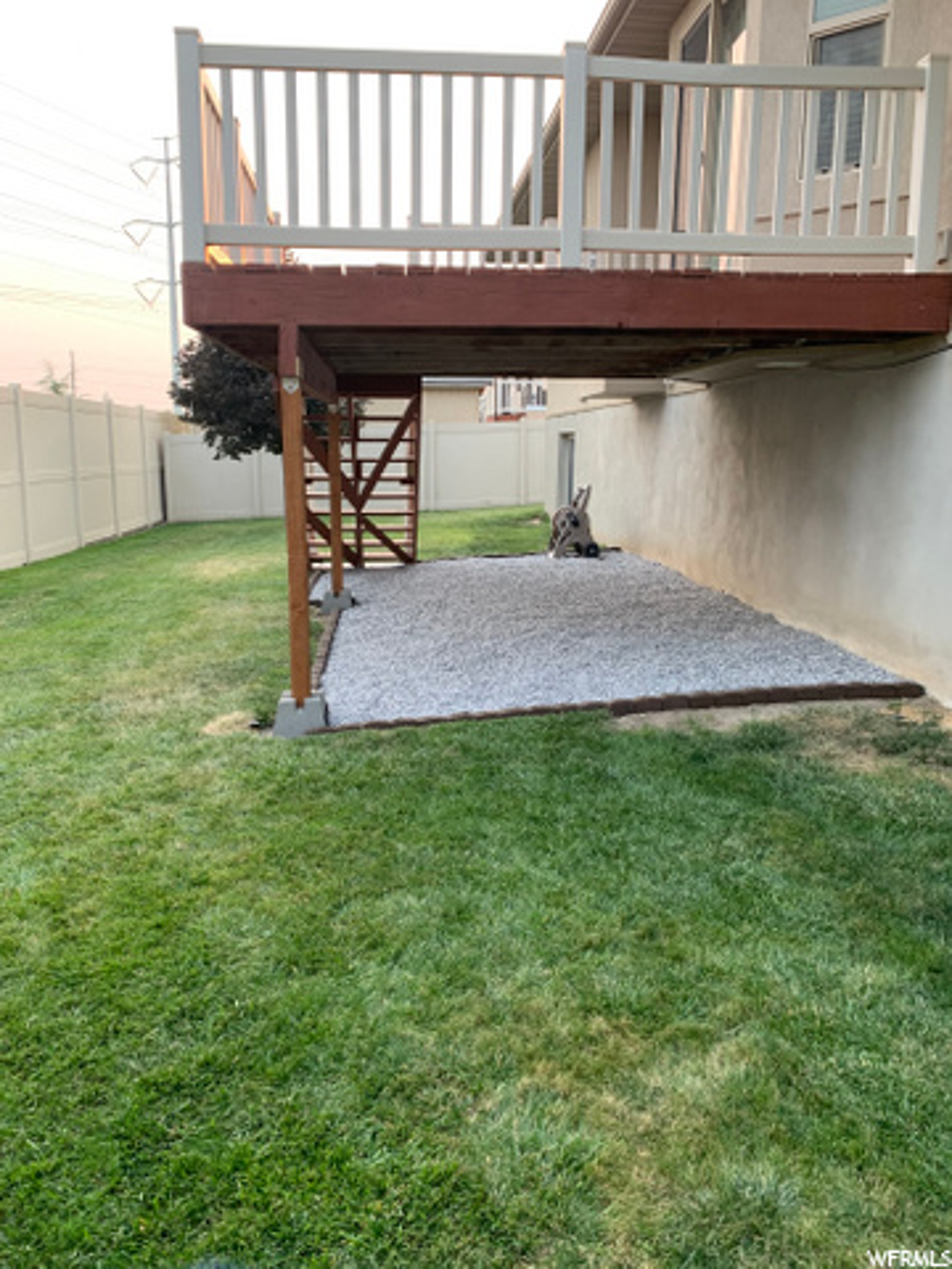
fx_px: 953
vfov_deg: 67.3
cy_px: 634
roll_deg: +0.0
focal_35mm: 26
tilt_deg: -7.8
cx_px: 476
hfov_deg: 53.1
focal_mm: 4.25
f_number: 1.8
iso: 40
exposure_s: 1/122
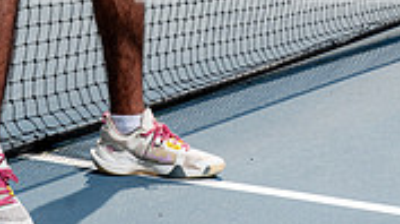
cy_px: -224
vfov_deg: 8.0
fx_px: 1525
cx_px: 113
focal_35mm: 144
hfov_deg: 14.9
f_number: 8
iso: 100
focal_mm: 54
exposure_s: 1/250
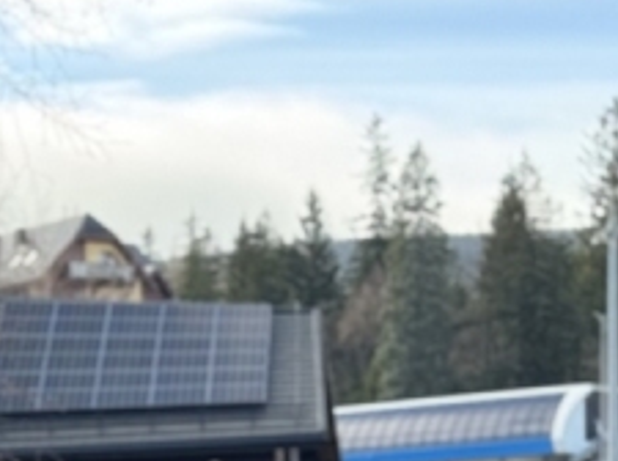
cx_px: -58
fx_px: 3048
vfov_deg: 8.4
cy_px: 782
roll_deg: +1.2
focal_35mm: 171
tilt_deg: -1.5
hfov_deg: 11.4
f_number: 1.78
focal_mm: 6.86
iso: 64
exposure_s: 1/474
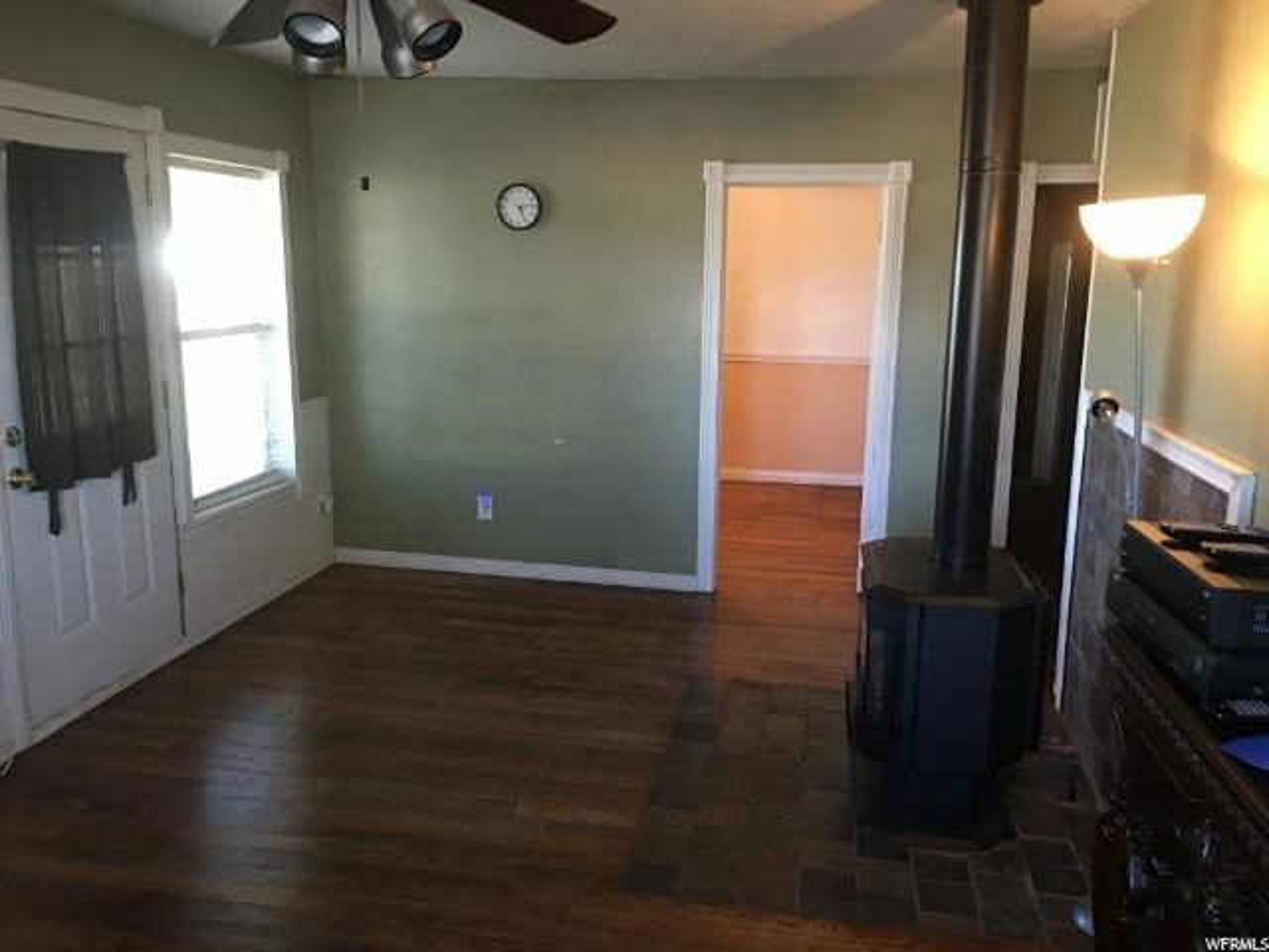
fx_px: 1063
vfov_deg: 48.2
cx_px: 634
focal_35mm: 29
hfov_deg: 61.7
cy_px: 476
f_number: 2.2
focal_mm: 4.15
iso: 100
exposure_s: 1/10
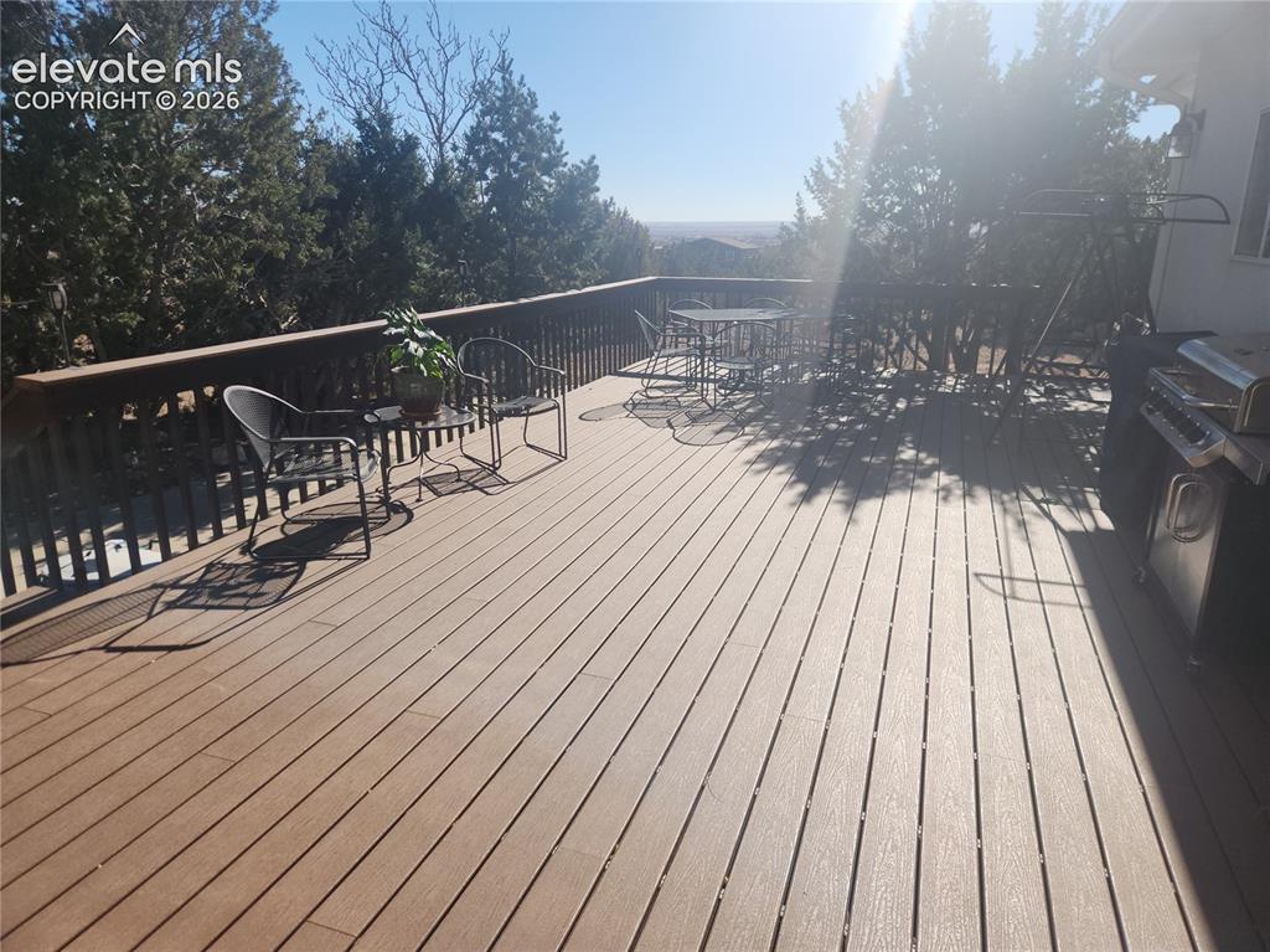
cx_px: 635
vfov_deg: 58.8
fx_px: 843
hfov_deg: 74.0
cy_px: 476
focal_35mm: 23
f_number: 1.8
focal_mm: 5.4
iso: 20
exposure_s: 1/2296
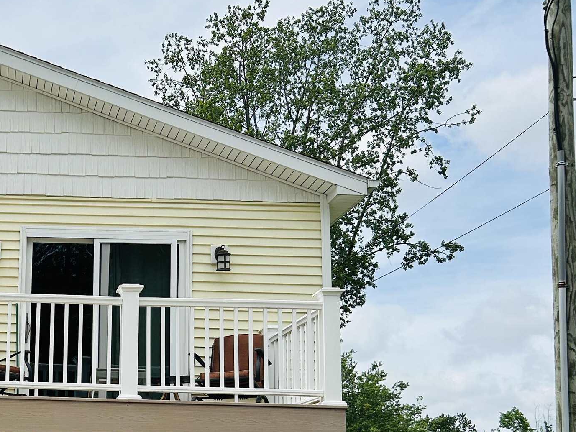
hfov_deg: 30.5
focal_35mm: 58
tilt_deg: +7.7
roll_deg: -1.7
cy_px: 390
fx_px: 965
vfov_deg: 24.5
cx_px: -21
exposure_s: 1/6993
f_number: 1.5
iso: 50
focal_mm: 5.7
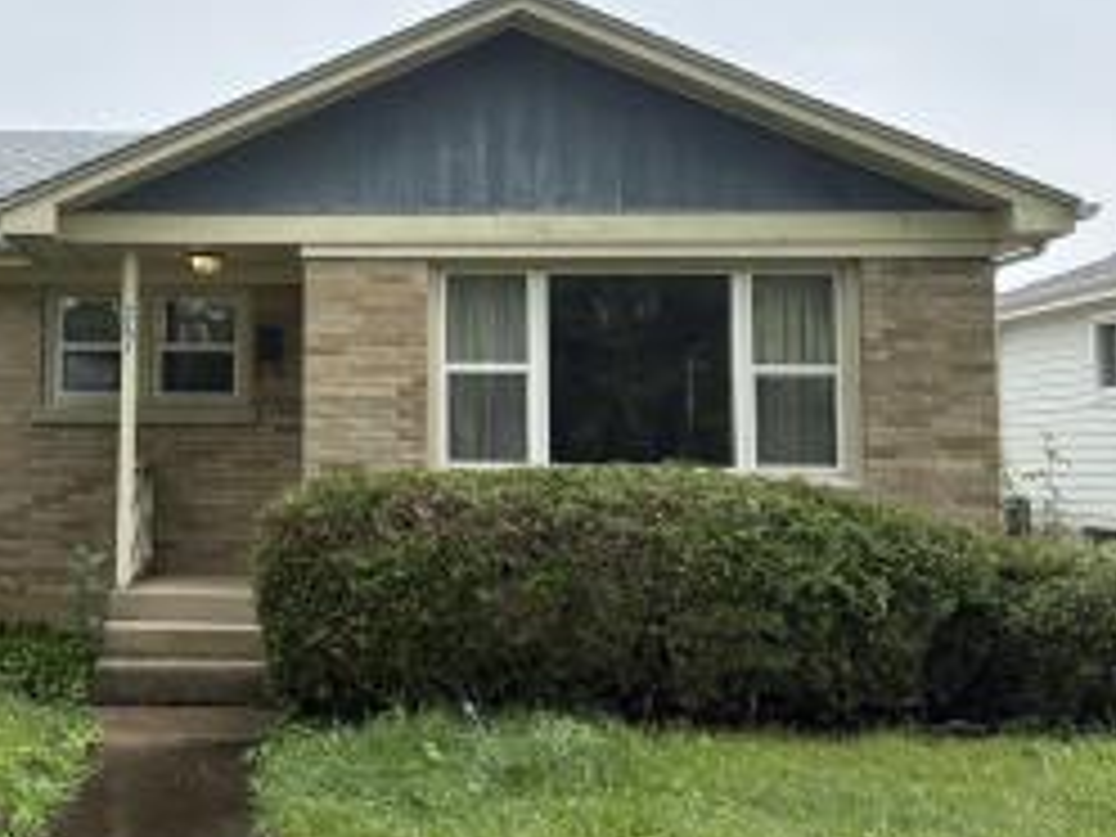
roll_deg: -0.4
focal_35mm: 42
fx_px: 1354
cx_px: 248
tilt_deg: +5.0
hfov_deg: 43.0
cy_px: 351
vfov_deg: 34.3
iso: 50
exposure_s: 1/1311
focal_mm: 5.96
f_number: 1.6
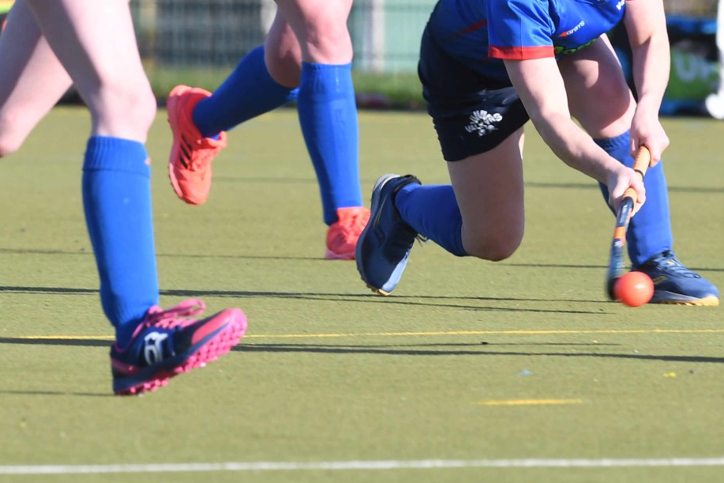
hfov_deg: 2.1
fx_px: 20207
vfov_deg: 1.4
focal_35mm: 1005
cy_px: 138
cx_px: 602
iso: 500
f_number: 10
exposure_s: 1/800
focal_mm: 300
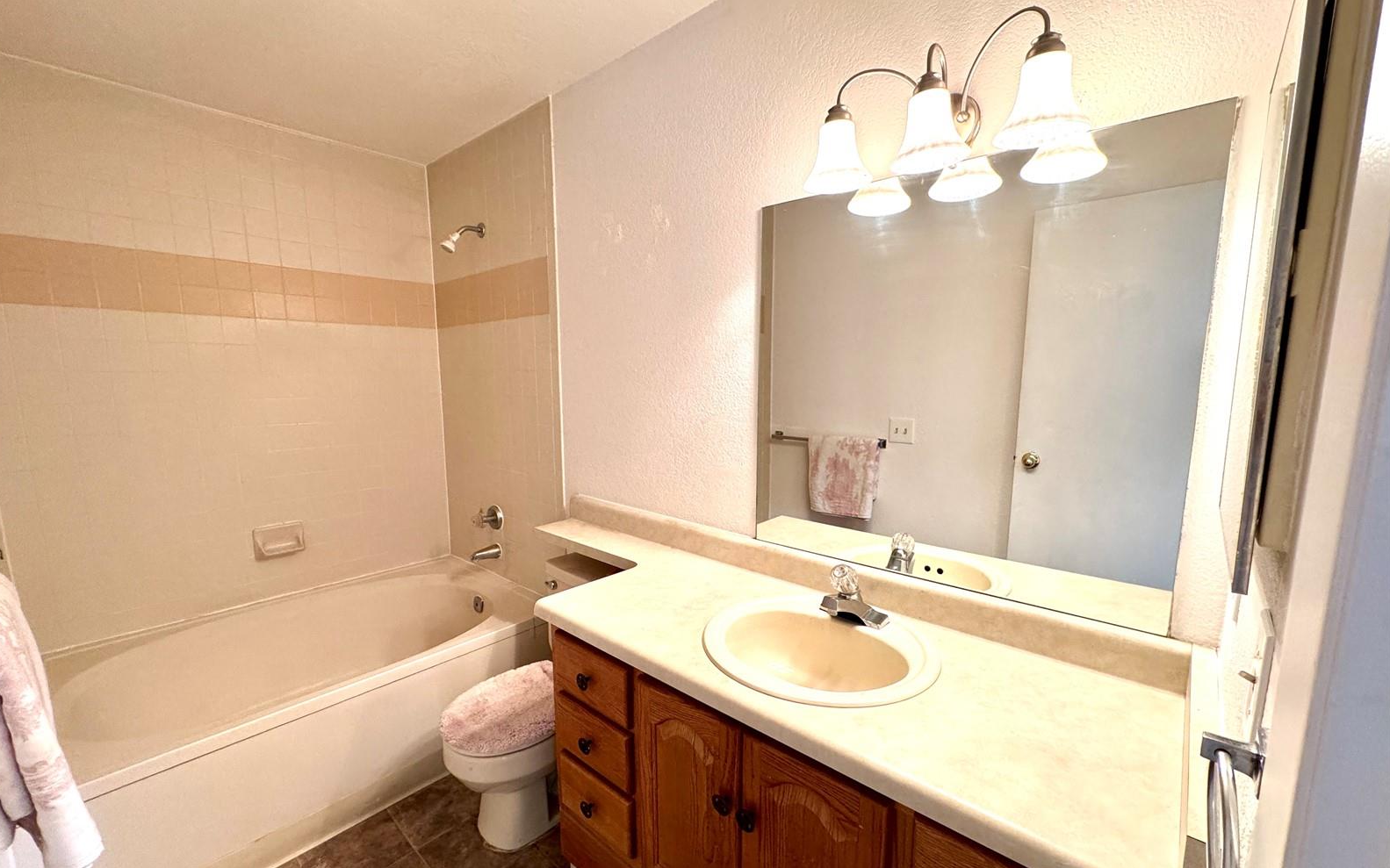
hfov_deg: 101.5
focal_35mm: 15
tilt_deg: -8.9
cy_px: 456
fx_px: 568
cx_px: 690
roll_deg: +0.1
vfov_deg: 74.7
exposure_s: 1/120
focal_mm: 2.22
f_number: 2.2
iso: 250
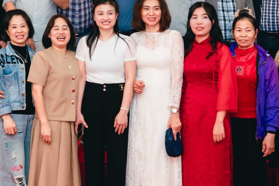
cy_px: 12
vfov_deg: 18.3
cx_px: 83
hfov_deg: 27.5
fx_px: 566
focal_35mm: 73
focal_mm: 24
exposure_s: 1/100
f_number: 4
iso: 640
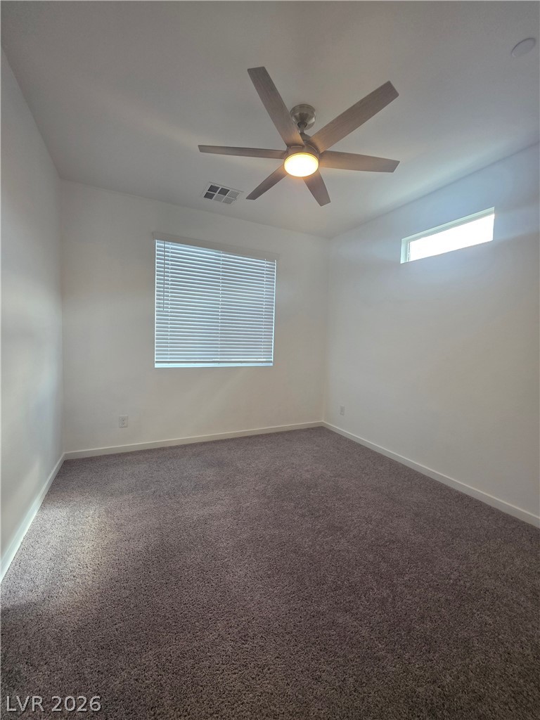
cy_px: 360
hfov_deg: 89.9
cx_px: 270
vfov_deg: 106.2
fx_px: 270
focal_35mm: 13
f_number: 1.9
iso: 125
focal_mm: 2.2
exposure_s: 1/120
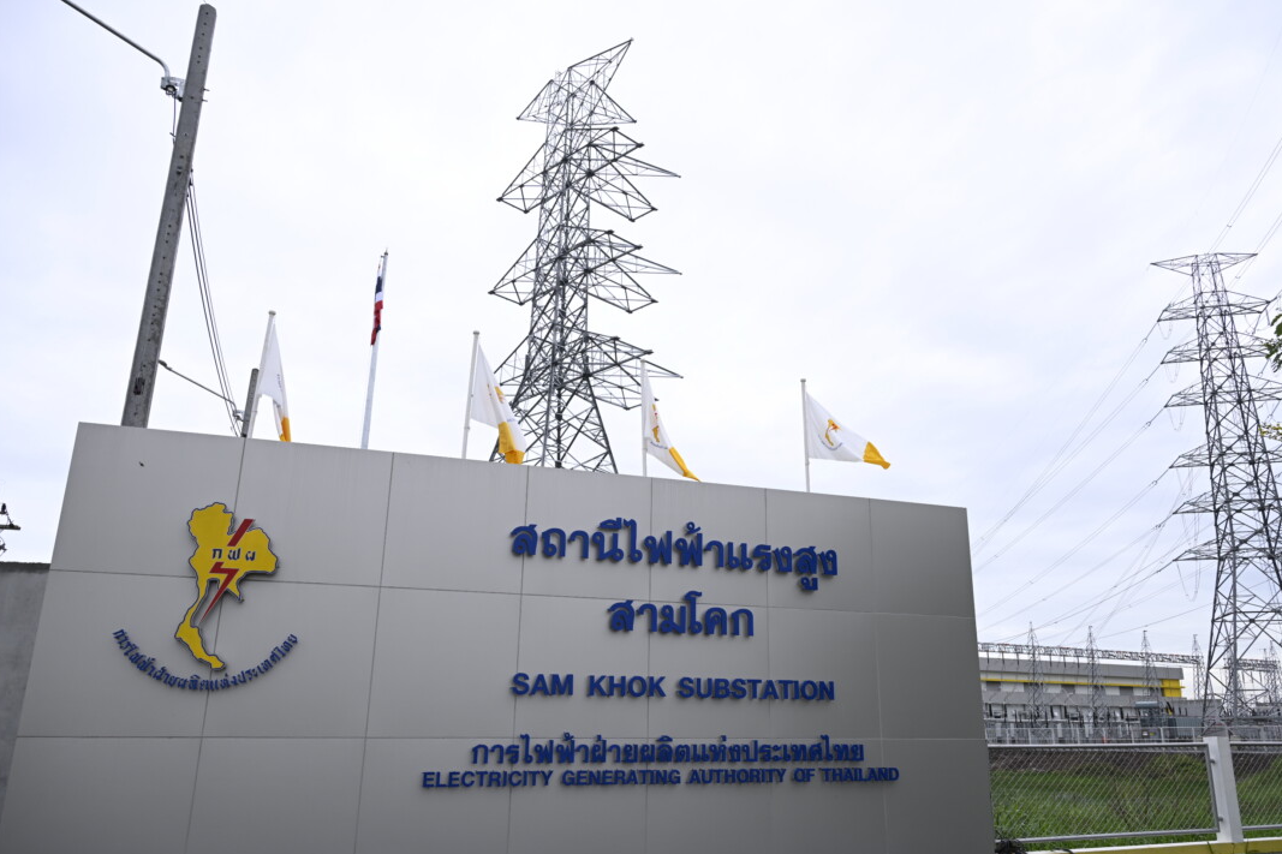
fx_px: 961
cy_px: 440
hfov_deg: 67.3
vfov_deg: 47.9
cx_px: 688
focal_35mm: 27
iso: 160
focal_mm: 24
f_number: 4
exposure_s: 1/500
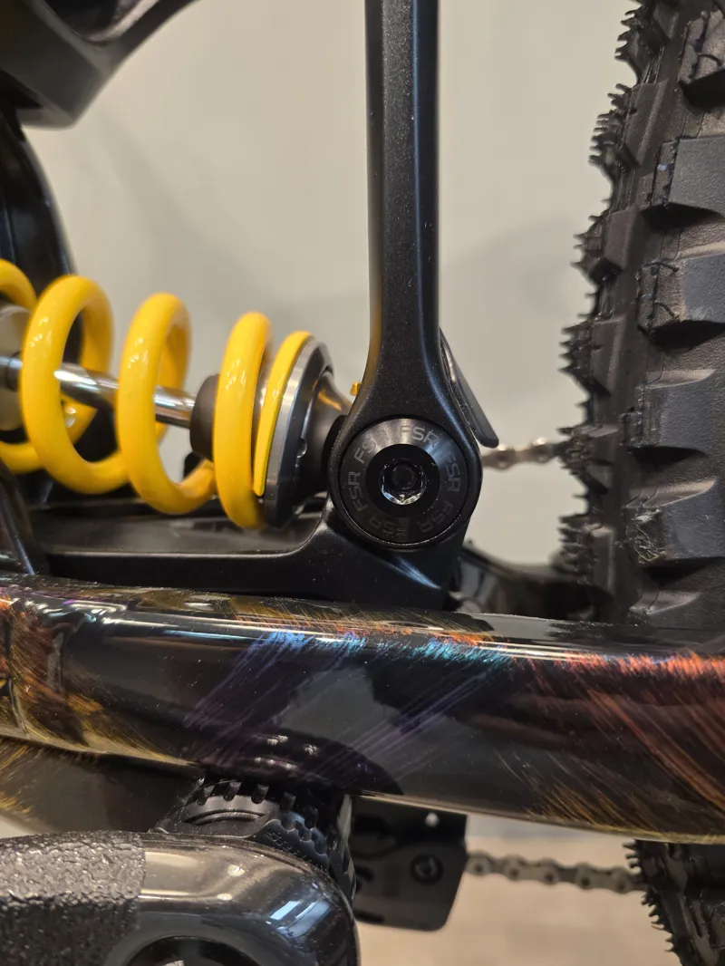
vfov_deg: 73.9
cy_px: 483
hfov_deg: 58.9
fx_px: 642
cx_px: 362
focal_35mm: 23
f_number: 1.7
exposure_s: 1/50
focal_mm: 6.3
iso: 160
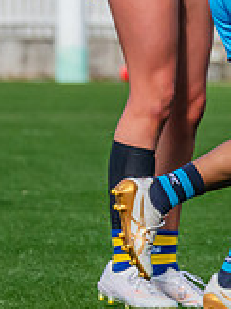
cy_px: -236
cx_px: 313
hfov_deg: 0.9
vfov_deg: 1.2
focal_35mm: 1671
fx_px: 14887
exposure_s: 1/1250
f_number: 9
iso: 800
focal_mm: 290
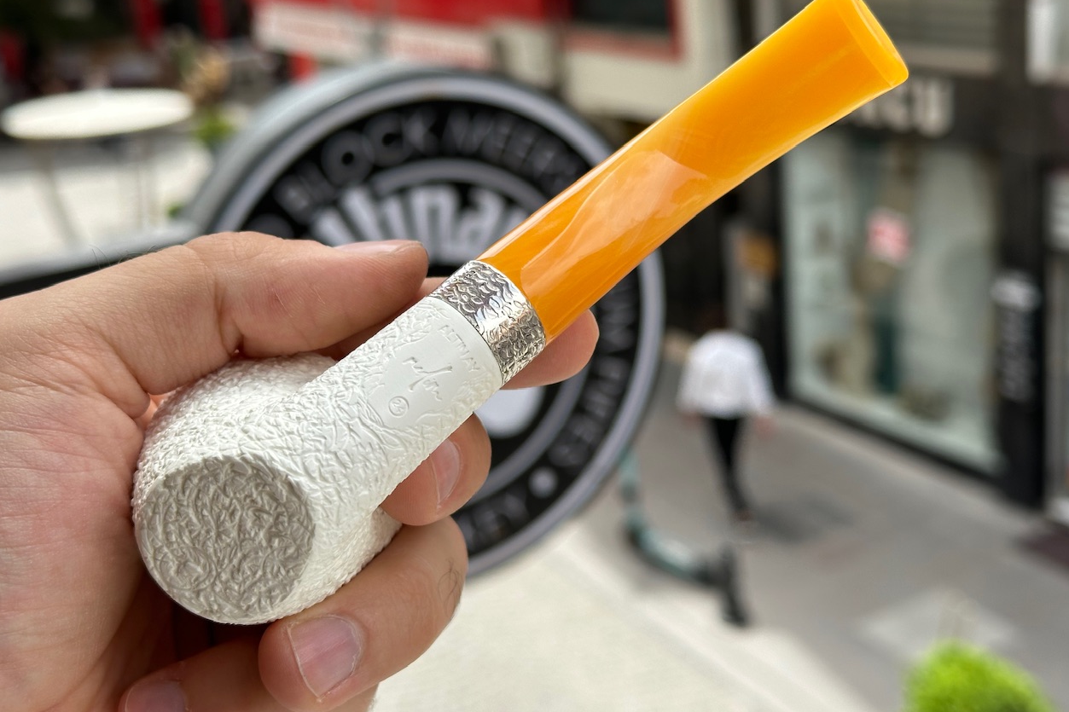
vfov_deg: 26.5
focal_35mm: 51
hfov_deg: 38.9
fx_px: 1514
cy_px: 316
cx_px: 532
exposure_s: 1/1667
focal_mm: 6.86
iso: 64
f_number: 1.78
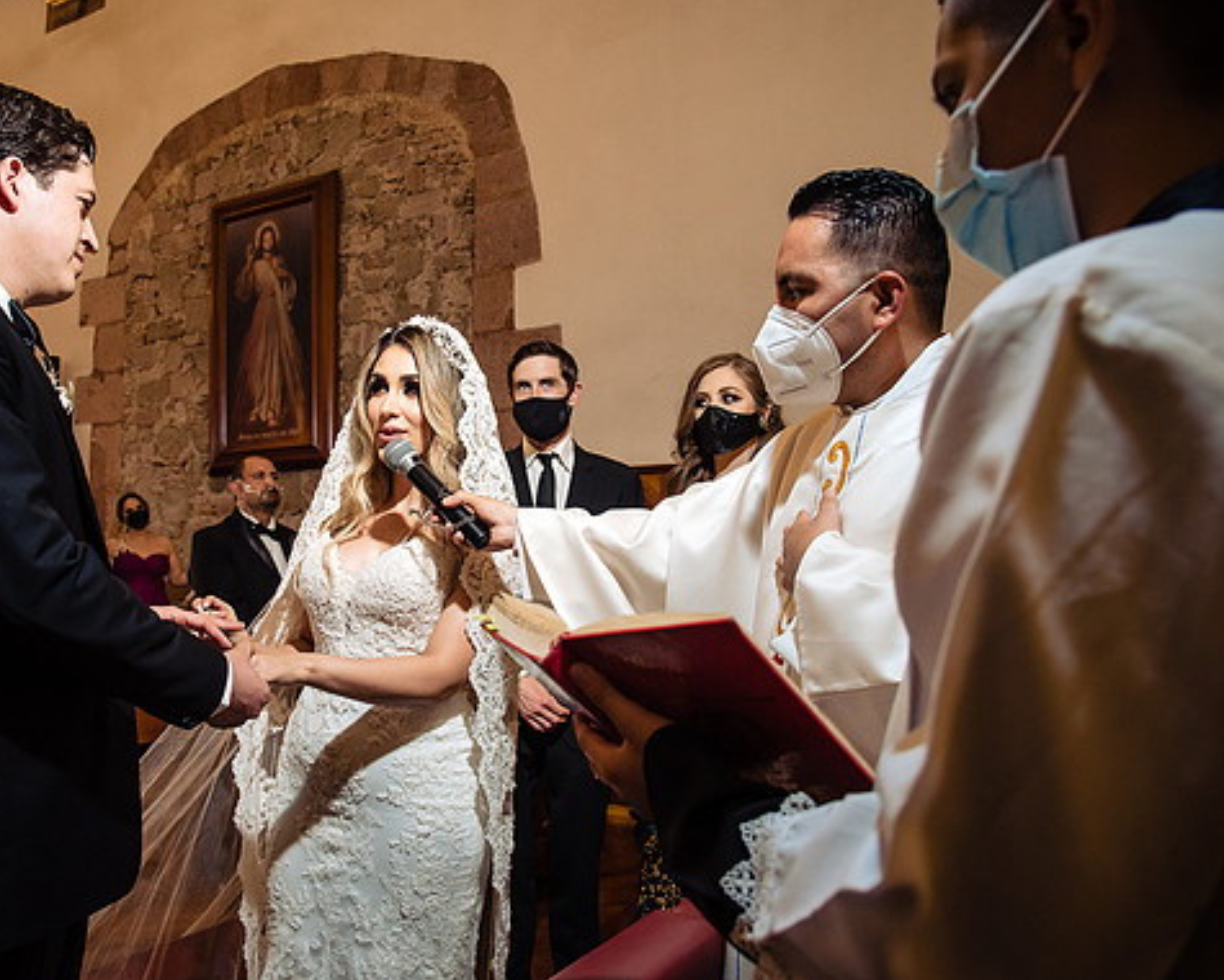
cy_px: 484
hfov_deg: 61.8
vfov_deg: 51.5
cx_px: 502
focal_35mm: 28
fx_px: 1014
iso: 2000
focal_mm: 24
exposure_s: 1/80
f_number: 5.6
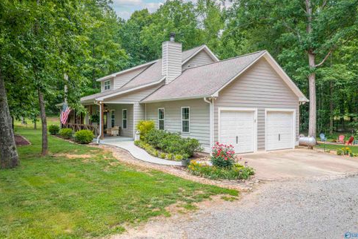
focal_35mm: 29
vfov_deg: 45.0
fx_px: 288
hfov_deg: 63.7
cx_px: 183
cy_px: 117
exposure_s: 1/200
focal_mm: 10.26
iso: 100
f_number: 4
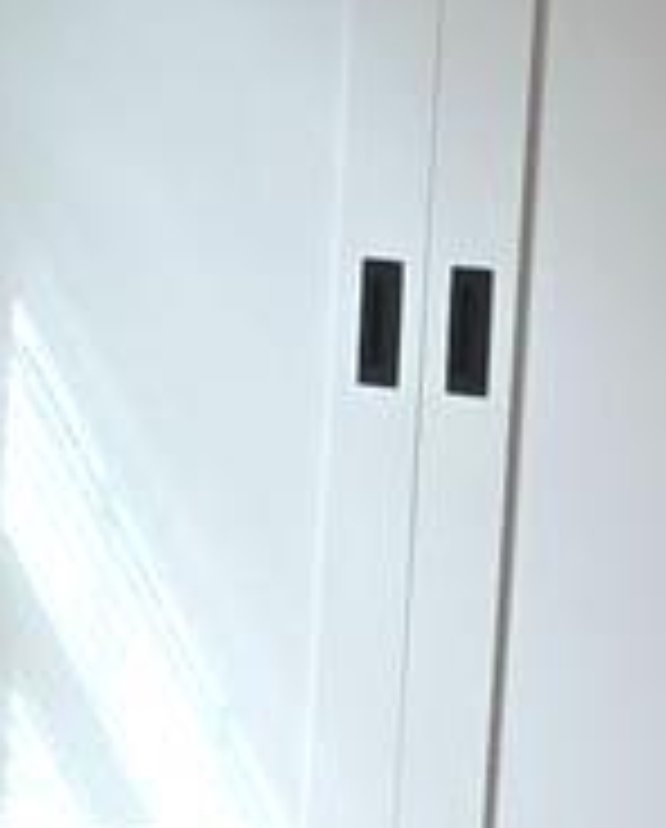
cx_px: 486
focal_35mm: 187
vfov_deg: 10.3
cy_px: 418
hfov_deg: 8.3
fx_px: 4592
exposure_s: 1/60
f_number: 1.7
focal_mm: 6.3
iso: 32
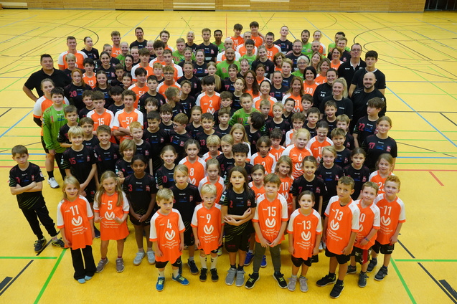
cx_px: 228
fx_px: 393
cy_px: 152
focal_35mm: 31
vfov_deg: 42.3
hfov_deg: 60.3
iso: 6400
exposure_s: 1/100
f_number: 11
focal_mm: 31
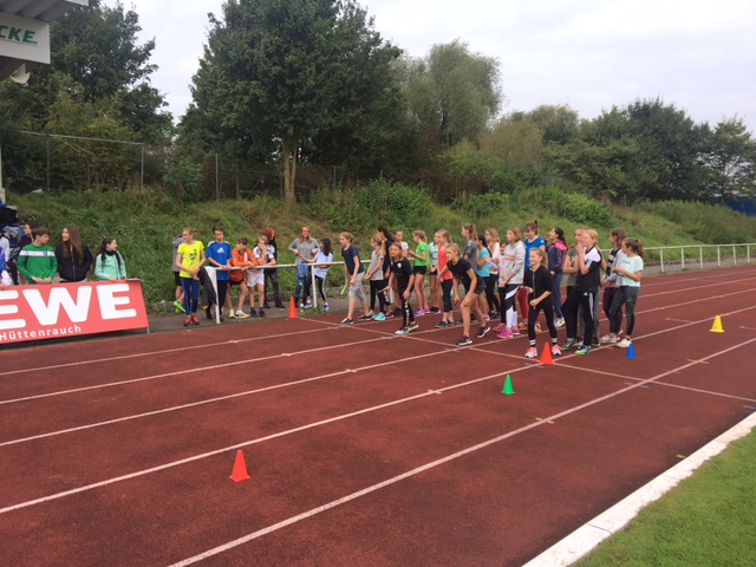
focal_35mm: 29
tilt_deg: -5.0
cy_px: 284
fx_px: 633
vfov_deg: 48.2
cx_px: 378
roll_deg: -0.9
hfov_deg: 61.7
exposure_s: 1/416
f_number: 2.2
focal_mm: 4.15
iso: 25
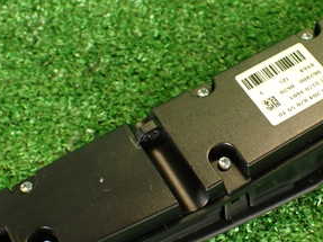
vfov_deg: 21.9
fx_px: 625
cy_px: 126
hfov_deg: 28.6
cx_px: 237
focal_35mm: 67
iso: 200
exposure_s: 1/30
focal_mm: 5.79
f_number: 2.4
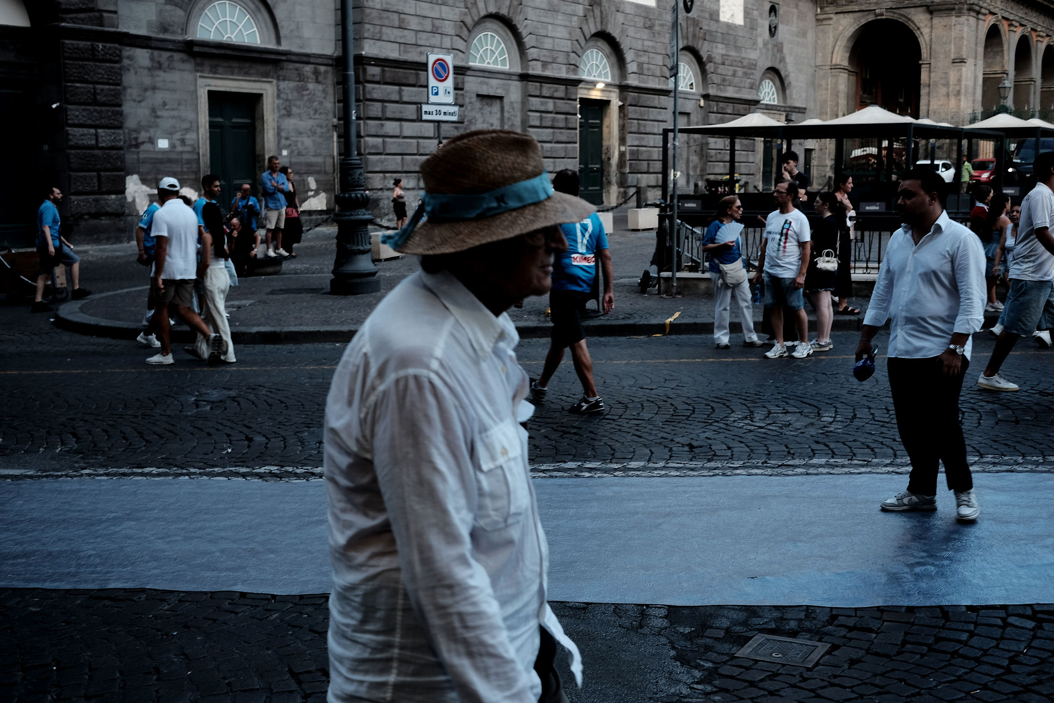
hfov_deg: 47.4
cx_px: 527
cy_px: 352
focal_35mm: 41
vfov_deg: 32.6
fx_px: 1200
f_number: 4
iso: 400
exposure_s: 1/180
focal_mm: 27
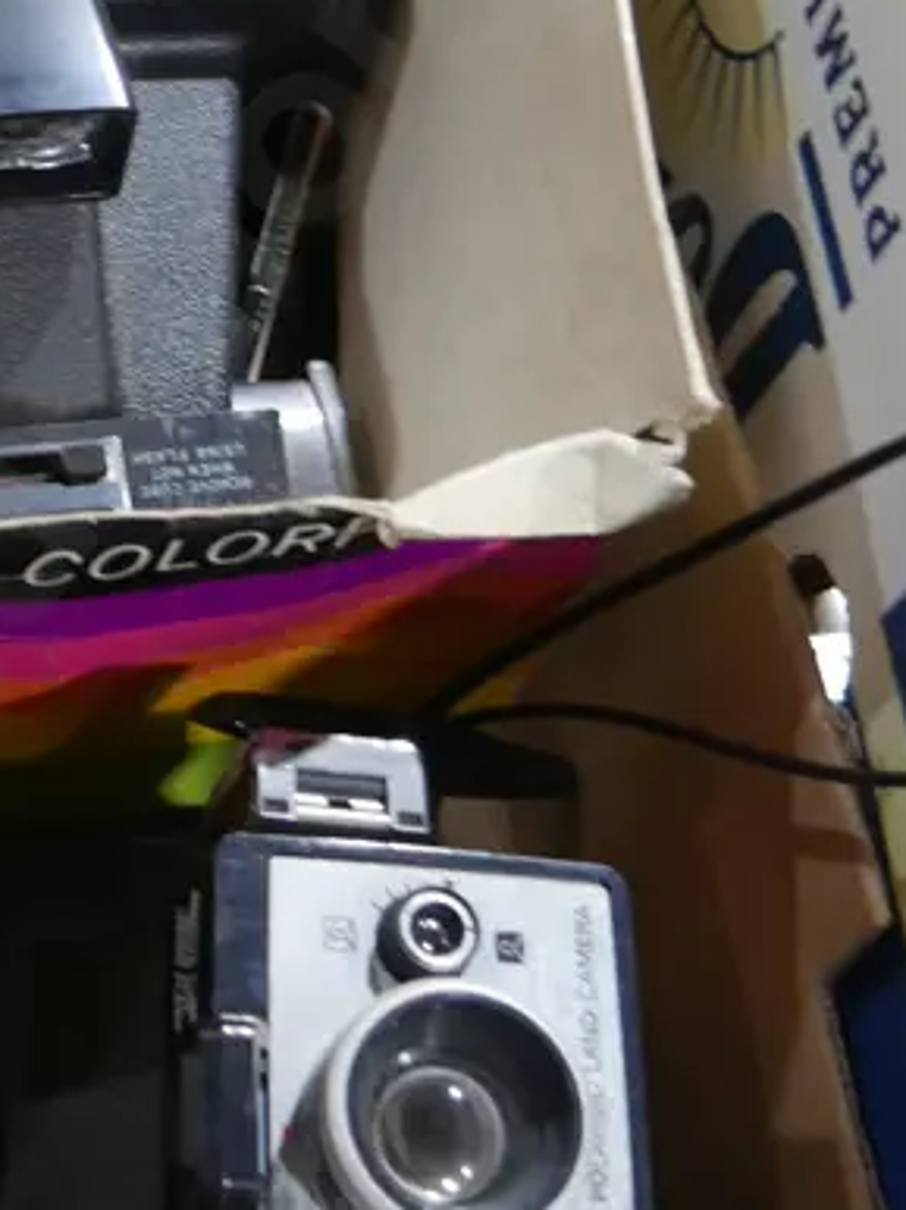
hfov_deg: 17.0
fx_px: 2970
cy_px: 520
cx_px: 22
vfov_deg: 23.0
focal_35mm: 85
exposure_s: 1/60
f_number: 3.6
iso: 640
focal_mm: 16
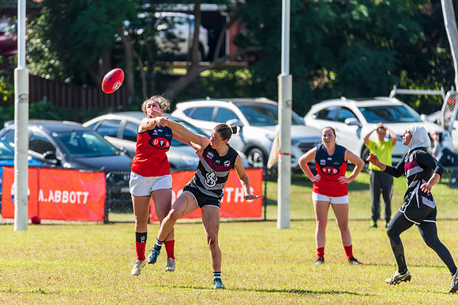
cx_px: 218
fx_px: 4666
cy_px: 145
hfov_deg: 5.6
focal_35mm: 367
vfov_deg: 3.8
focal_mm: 350
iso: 800
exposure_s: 1/2000
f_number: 6.3
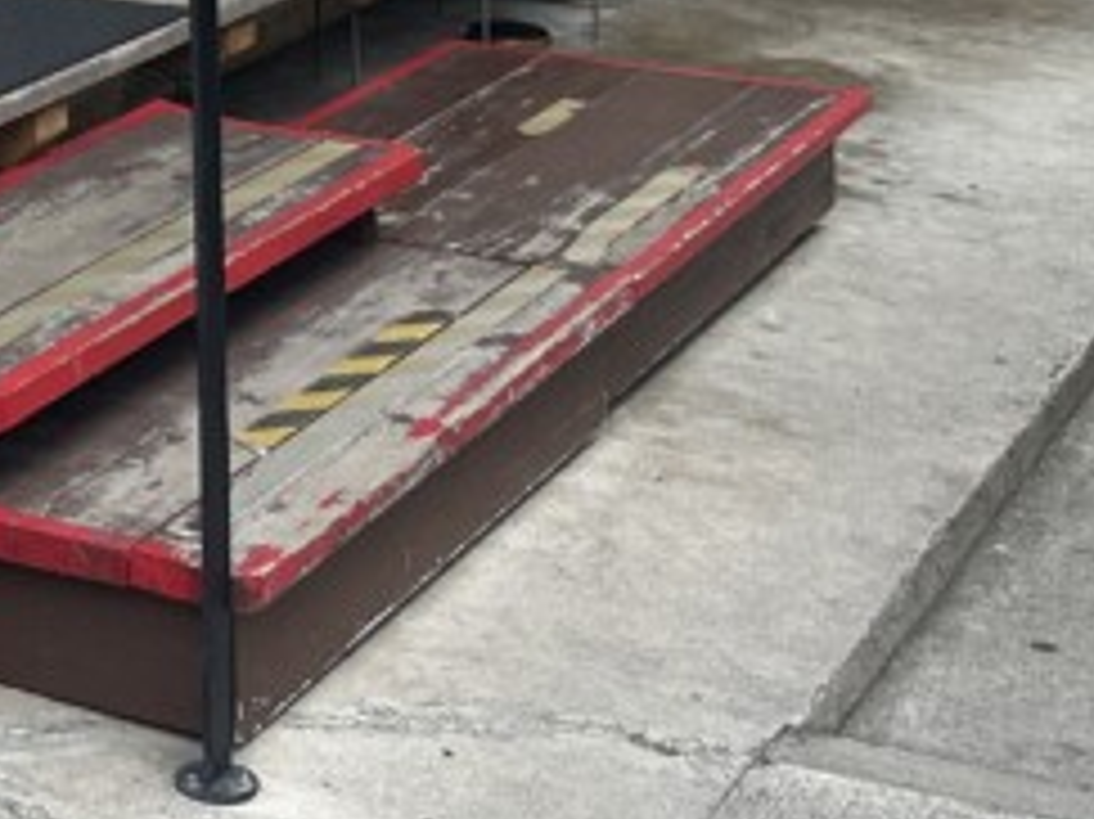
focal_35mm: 101
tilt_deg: -0.1
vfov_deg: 13.2
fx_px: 3190
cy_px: -670
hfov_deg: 18.7
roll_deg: +0.7
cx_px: -126
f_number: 1.78
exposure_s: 1/1495
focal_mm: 6.86
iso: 80
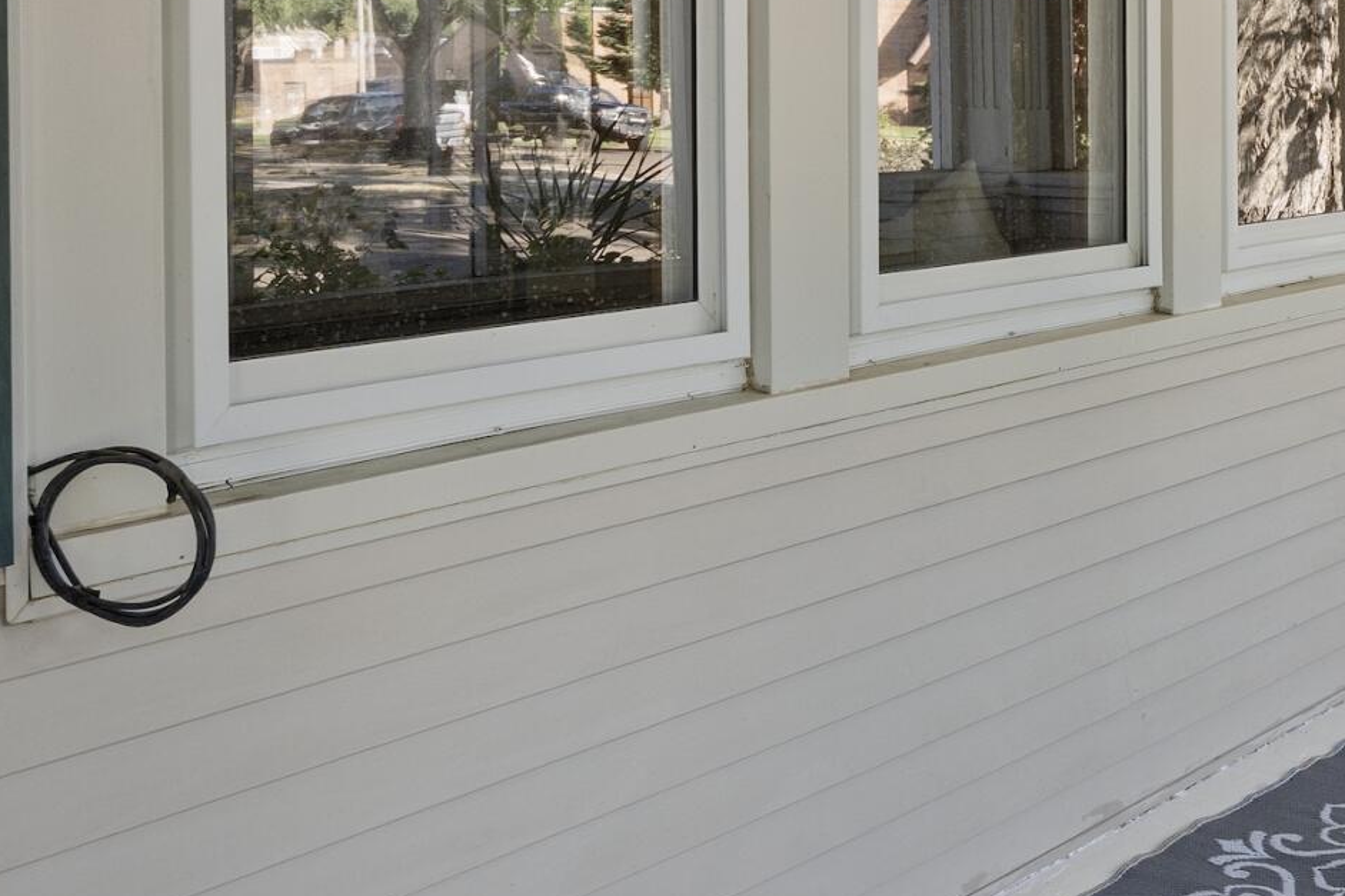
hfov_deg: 34.8
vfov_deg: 24.9
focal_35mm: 53
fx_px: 1976
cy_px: 104
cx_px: 1282
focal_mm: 16.6
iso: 500
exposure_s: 1/5
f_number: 9
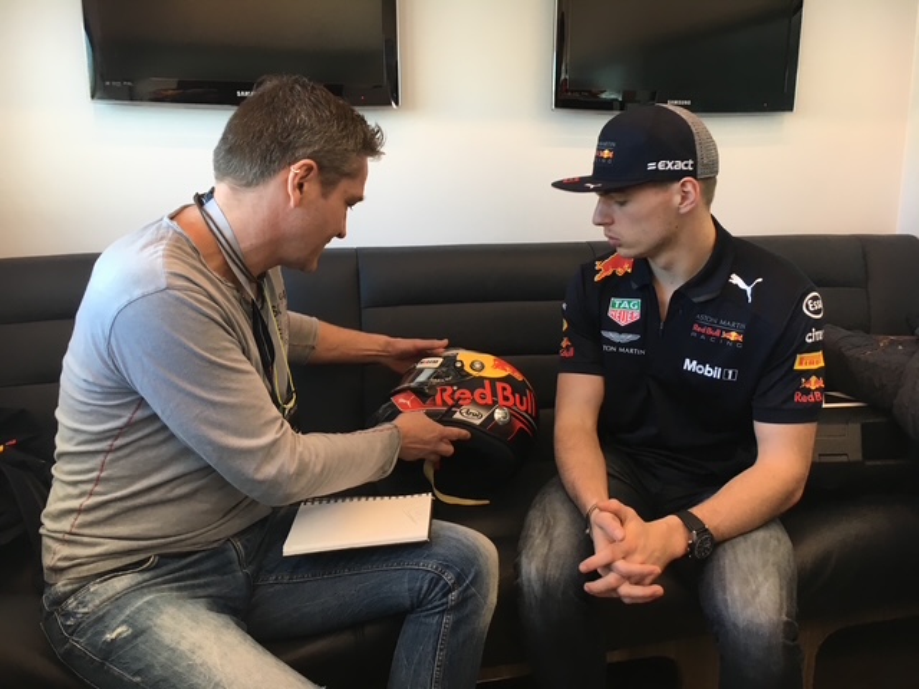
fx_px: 770
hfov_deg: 61.7
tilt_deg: -11.2
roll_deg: -0.3
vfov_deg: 48.2
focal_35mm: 29
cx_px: 460
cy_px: 344
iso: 40
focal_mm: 4.15
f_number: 2.2
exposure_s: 1/33
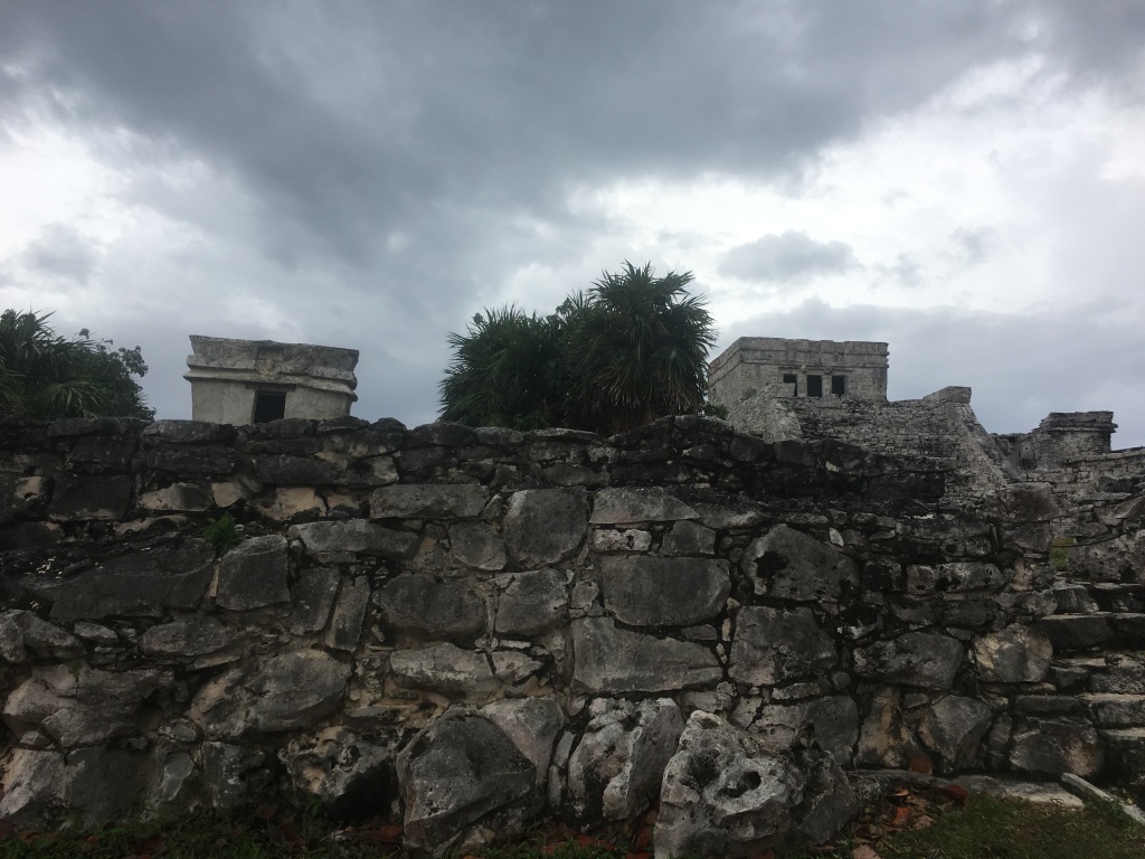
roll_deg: -2.5
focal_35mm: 29
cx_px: 572
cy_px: 430
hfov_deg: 61.7
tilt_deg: +11.5
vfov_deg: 48.2
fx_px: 959
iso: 25
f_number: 2.2
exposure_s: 1/1748
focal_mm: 4.15
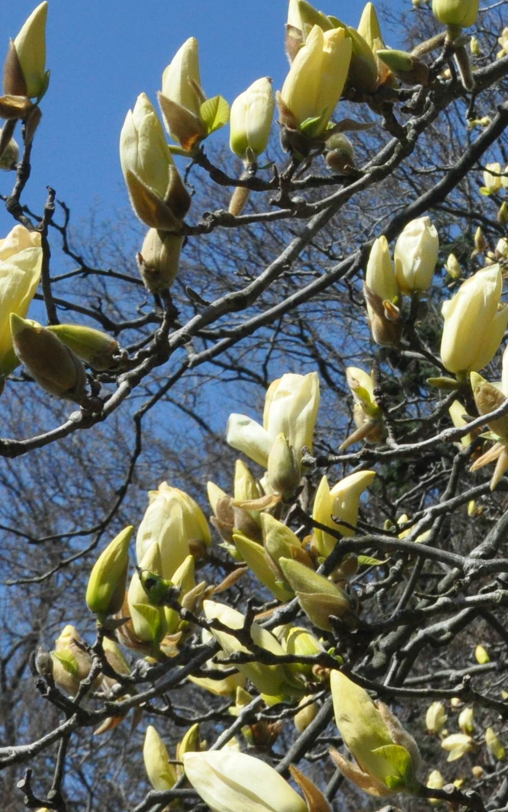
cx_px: 650
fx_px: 2621
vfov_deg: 17.6
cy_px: 238
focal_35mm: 118
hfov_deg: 10.8
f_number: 13
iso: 800
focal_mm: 29
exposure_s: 1/640
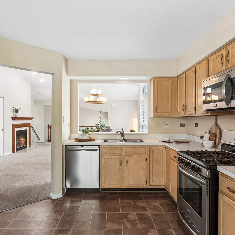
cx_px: 108
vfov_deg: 62.9
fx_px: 192
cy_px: 121
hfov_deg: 62.8
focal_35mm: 25
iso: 400
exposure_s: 1/30
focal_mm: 19
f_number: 8
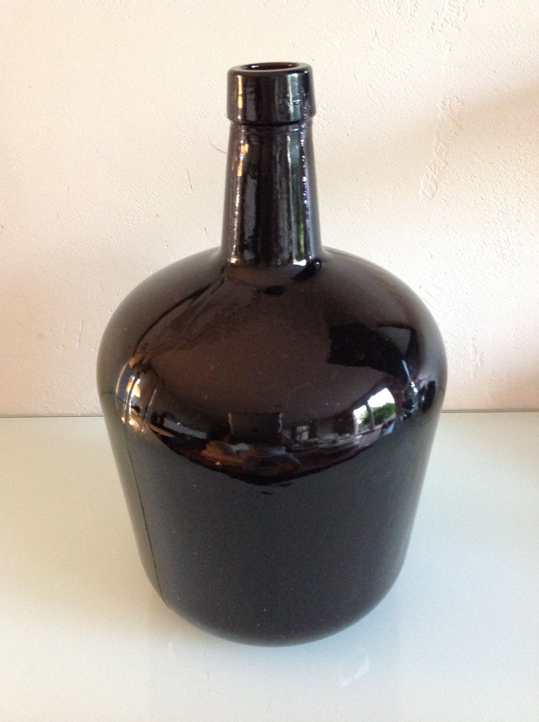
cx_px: 270
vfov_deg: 52.7
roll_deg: +1.9
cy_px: 361
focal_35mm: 35
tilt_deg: -28.3
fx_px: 729
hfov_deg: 40.6
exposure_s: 1/15
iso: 400
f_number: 2.4
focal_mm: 4.28
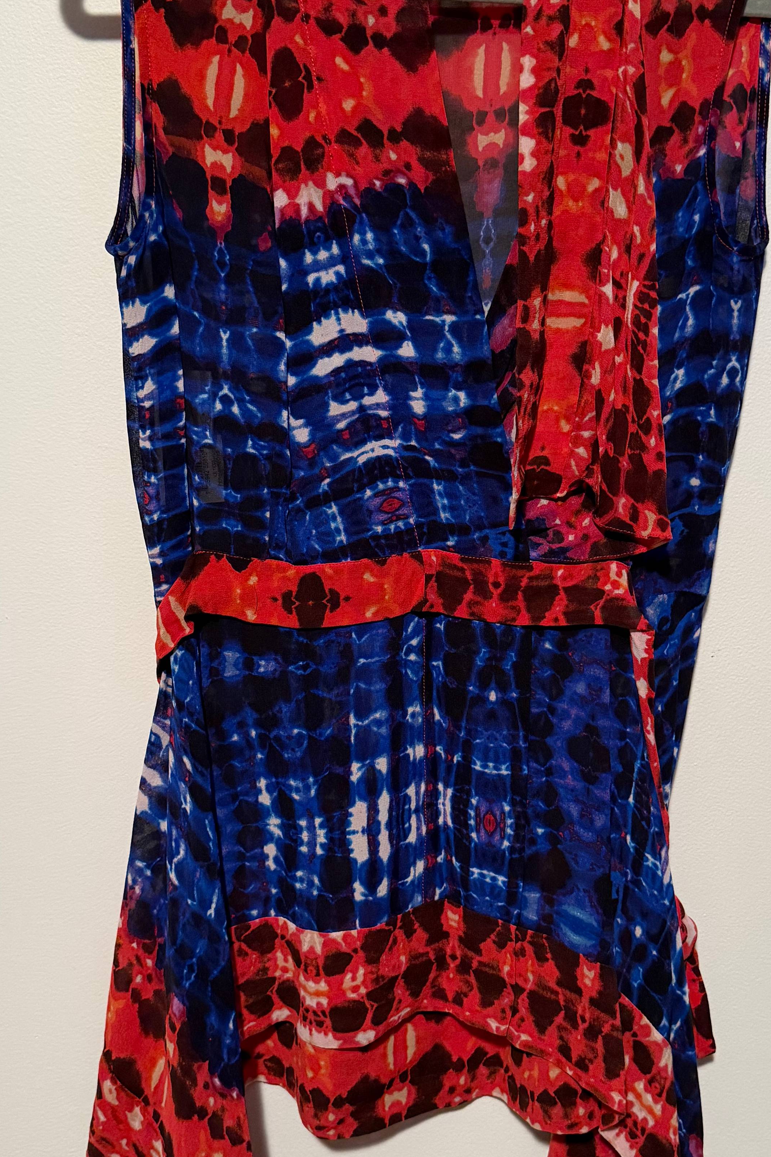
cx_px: 427
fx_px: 1285
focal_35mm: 40
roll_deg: -0.2
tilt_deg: -11.5
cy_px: 568
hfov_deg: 33.4
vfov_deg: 48.5
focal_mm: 6.76
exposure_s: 1/60
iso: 500
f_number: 1.78
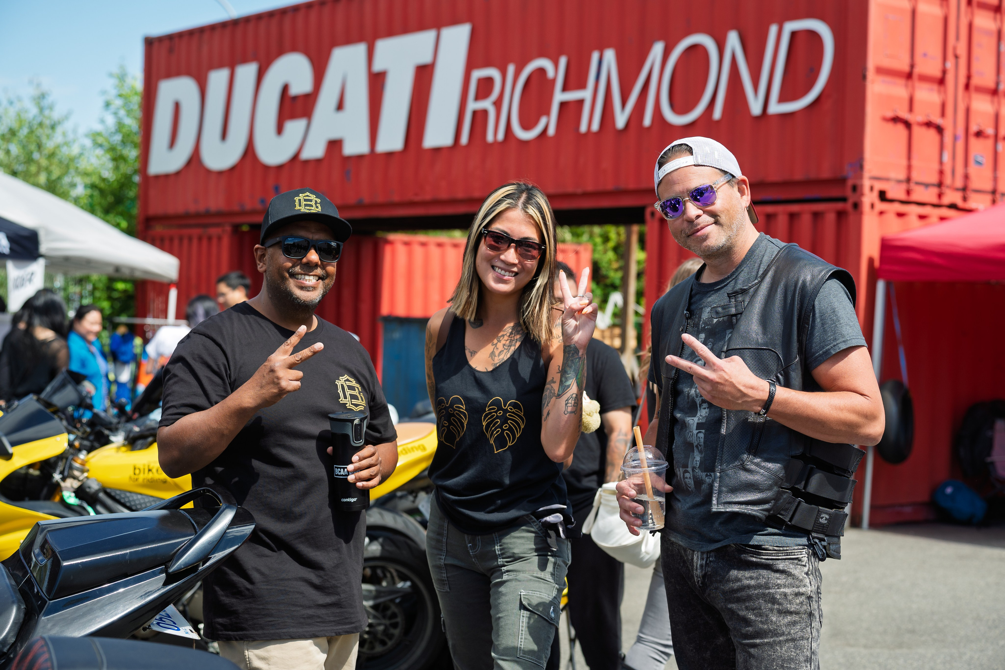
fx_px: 1591
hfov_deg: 35.1
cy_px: 335
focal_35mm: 57
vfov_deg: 23.8
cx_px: 502
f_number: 3.5
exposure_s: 1/800
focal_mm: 57
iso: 100
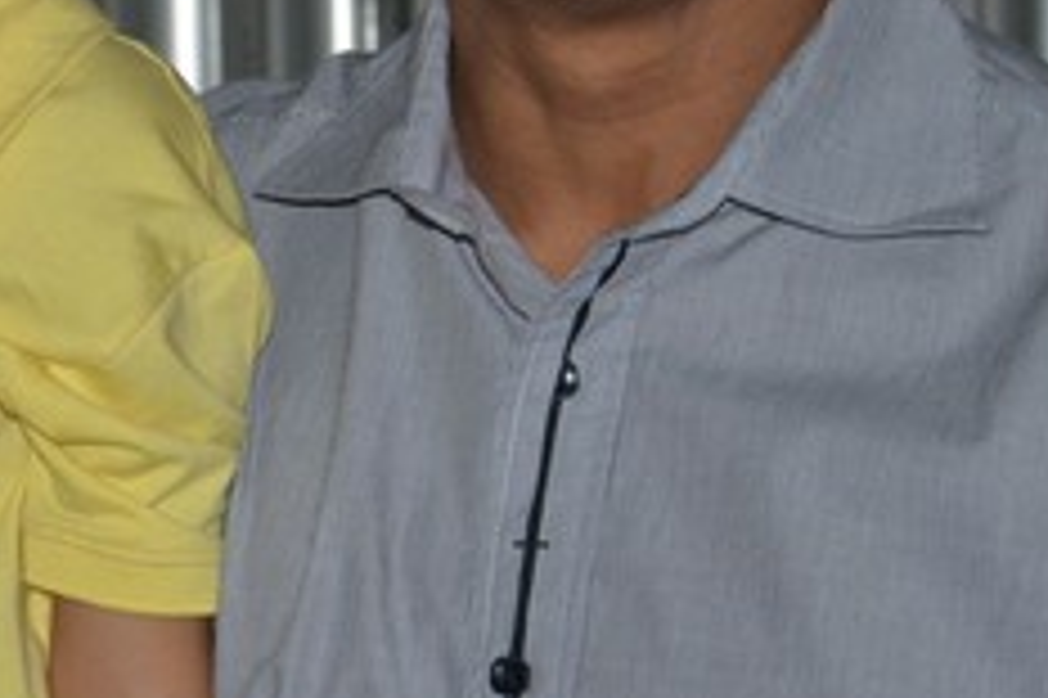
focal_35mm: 216
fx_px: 6283
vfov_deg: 6.3
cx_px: -90
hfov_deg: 9.4
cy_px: 153
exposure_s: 1/60
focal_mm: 48
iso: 800
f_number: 4.8
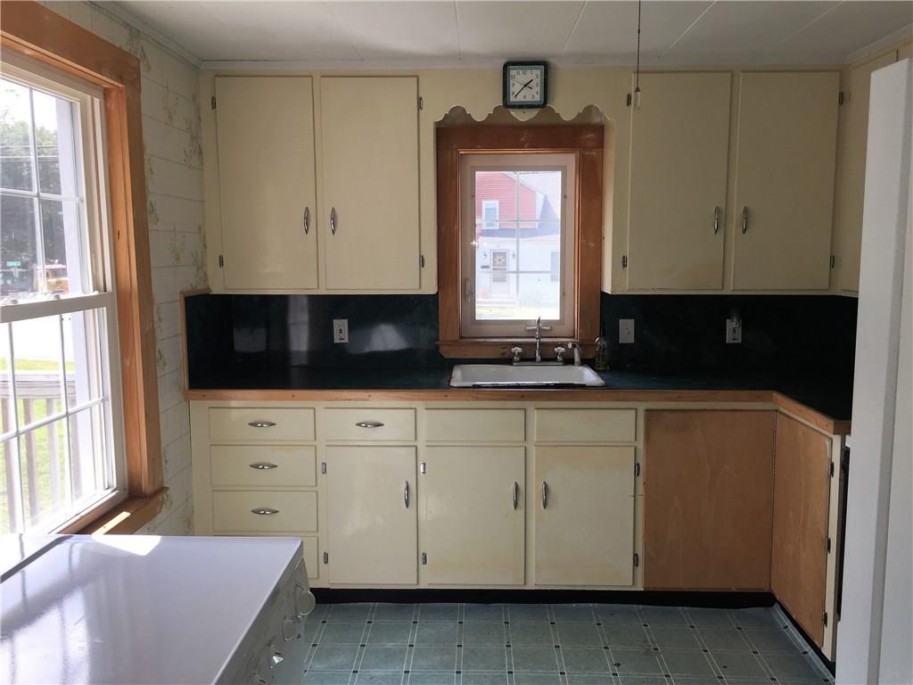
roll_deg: -0.4
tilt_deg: -6.6
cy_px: 342
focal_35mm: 29
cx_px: 456
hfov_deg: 61.7
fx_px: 765
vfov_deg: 48.2
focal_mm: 4.15
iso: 32
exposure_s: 1/170
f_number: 2.2
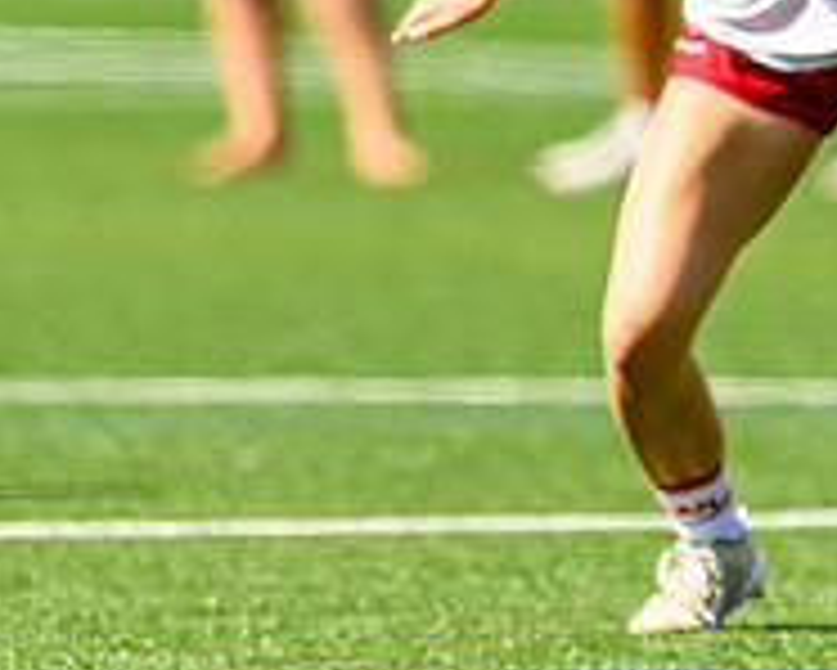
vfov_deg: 0.8
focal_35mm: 1911
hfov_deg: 1.0
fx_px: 47364
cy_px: -76
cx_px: 1010
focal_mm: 400
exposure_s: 1/1600
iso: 100
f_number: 3.2
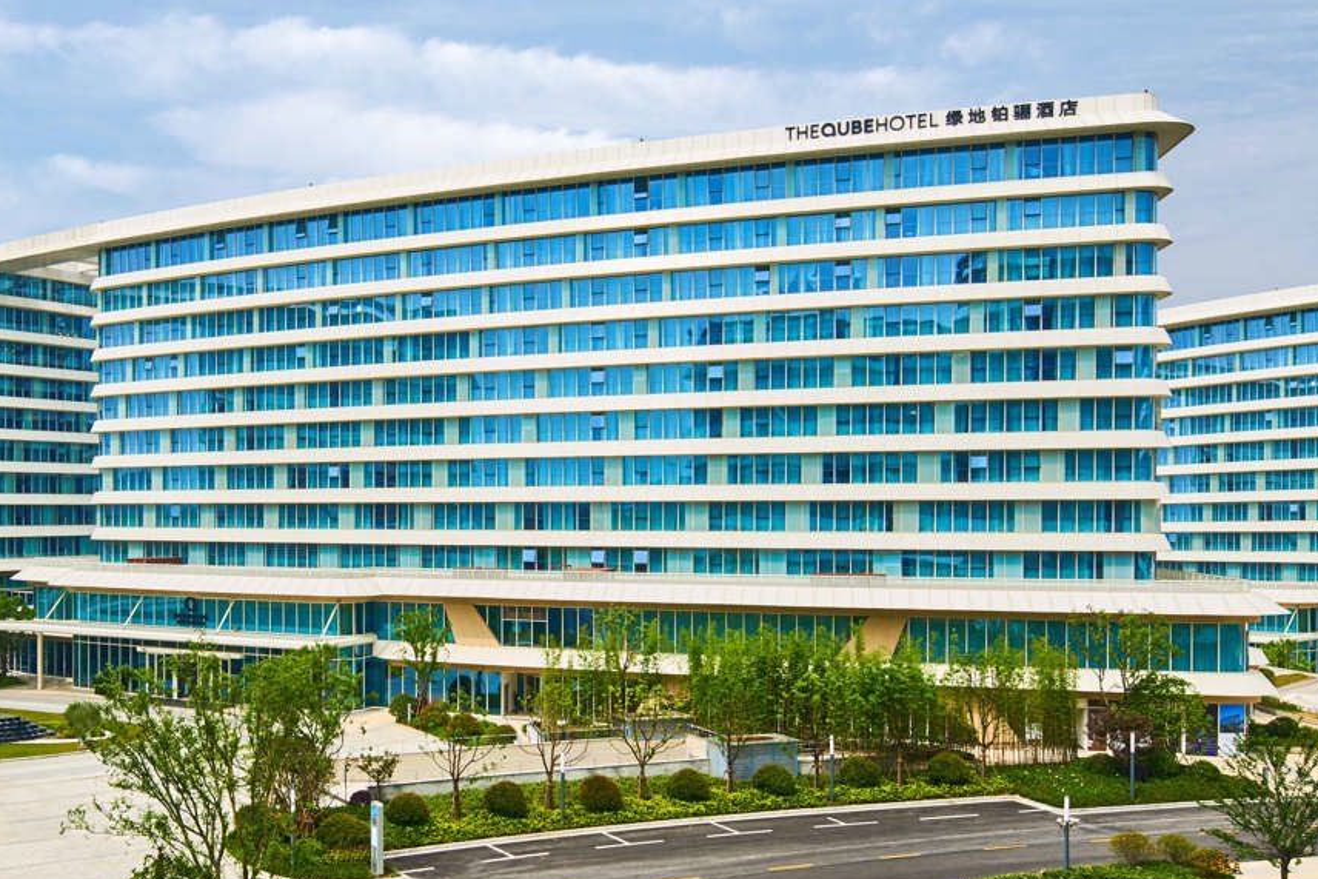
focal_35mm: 35
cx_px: 344
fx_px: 1282
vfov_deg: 37.7
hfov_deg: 52.3
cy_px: 351
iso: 50
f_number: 11
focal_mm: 17
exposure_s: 1/100
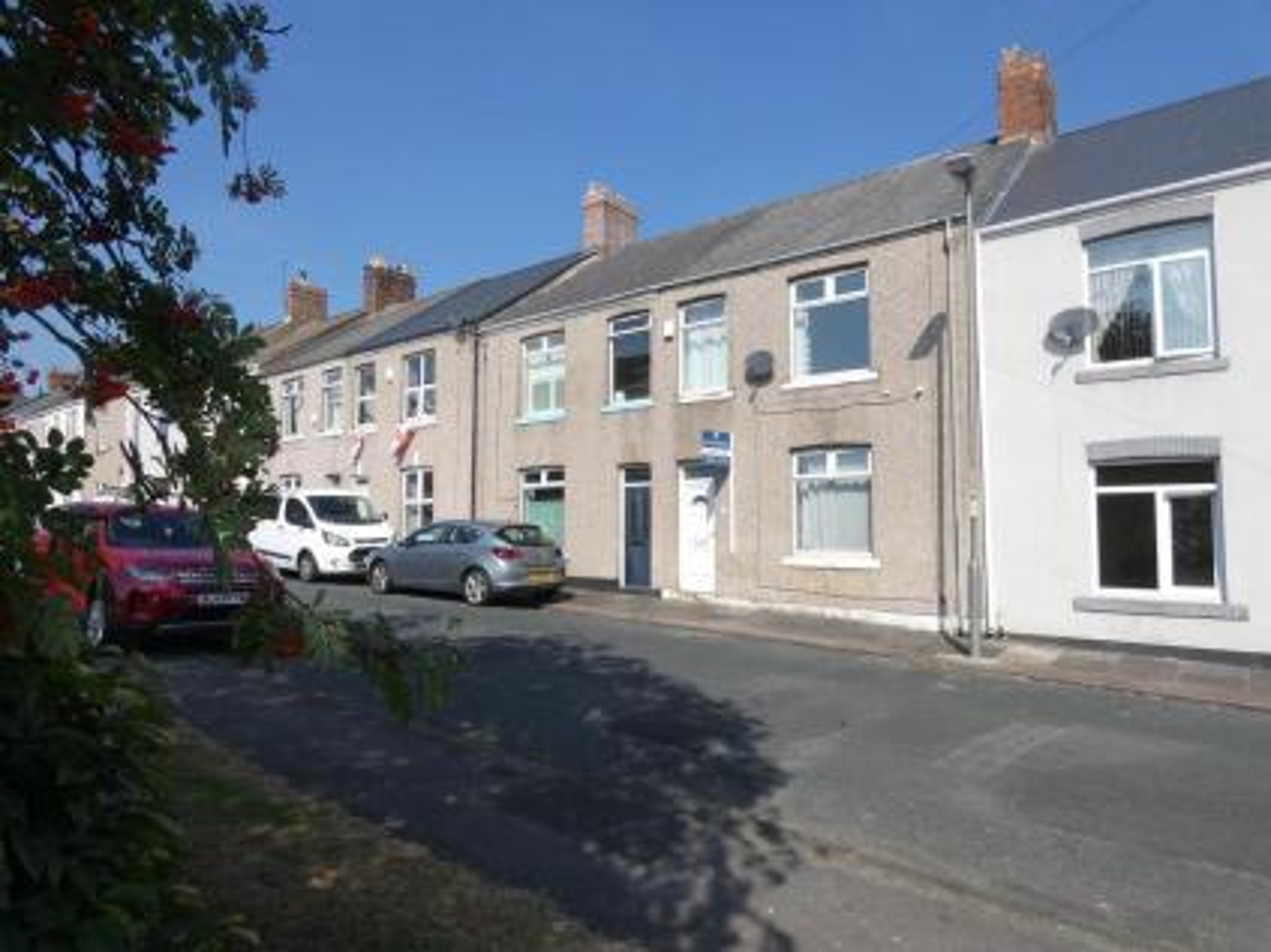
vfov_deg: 65.9
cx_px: 636
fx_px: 734
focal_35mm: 20
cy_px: 476
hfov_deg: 81.8
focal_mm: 3.6
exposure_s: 1/800
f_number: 4
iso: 80
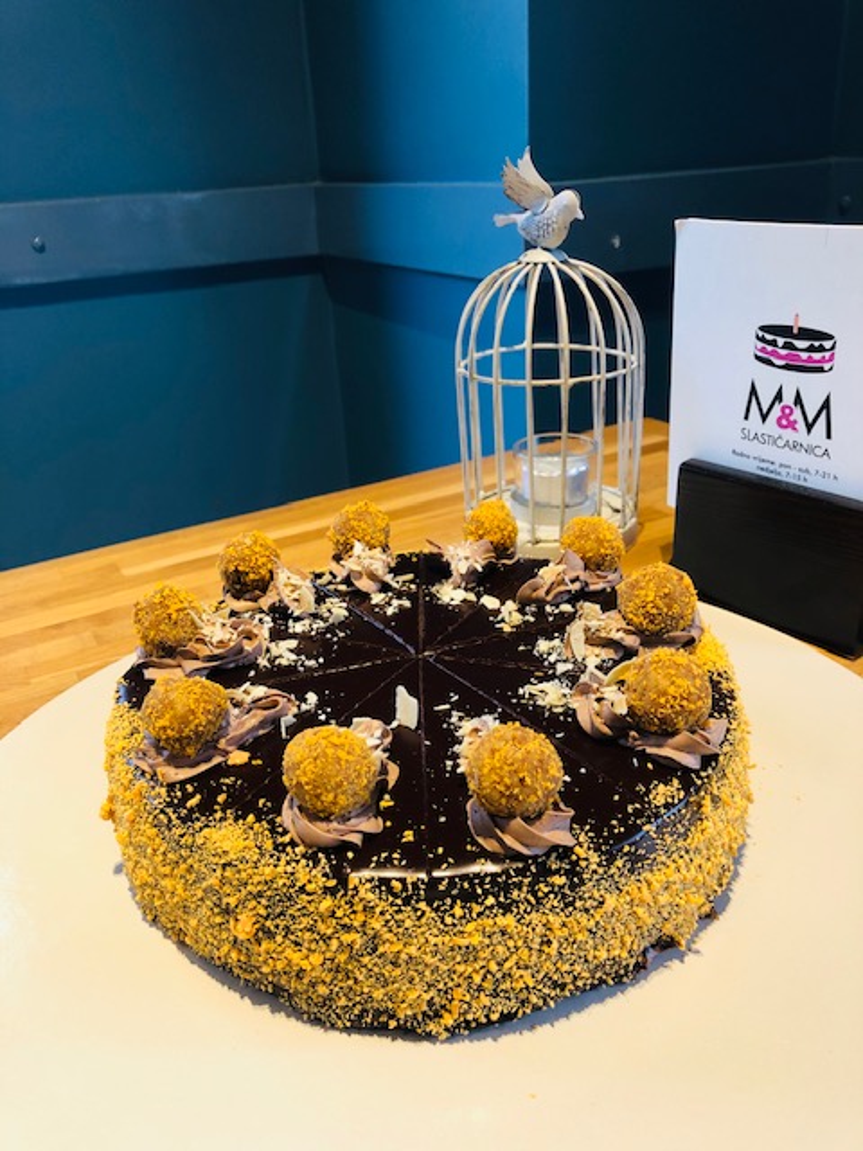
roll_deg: +3.1
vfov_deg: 63.4
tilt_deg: -24.6
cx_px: 432
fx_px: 931
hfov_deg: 49.7
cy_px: 576
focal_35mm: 28
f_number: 1.8
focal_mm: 3.99
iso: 40
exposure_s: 1/25
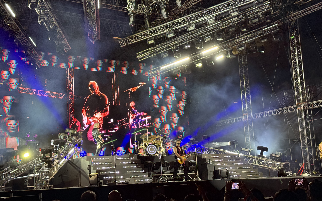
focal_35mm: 51
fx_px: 448
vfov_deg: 25.3
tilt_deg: +10.7
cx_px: 161
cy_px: 95
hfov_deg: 39.6
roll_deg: +3.5
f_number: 1.78
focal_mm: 6.76
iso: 250
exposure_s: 1/60
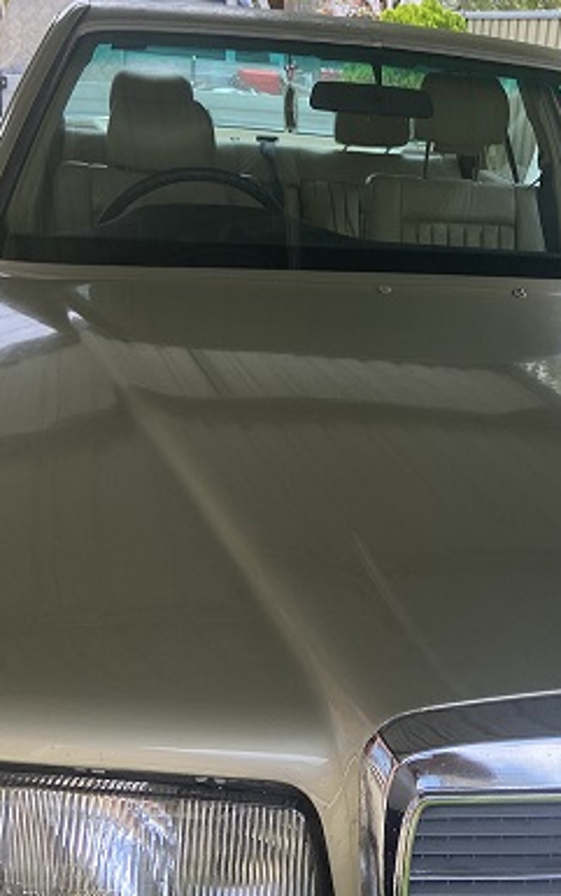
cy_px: 341
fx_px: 1271
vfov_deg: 38.6
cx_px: 533
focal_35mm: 52
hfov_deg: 24.0
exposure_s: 1/454
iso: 32
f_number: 1.8
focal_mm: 4.25
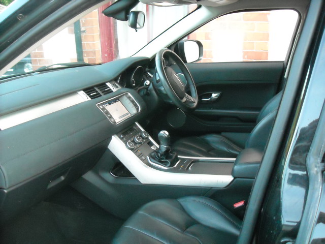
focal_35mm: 35
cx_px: 162
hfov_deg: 52.6
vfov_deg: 40.7
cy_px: 122
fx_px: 329
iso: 800
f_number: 2.8
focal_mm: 5.7
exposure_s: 1/76
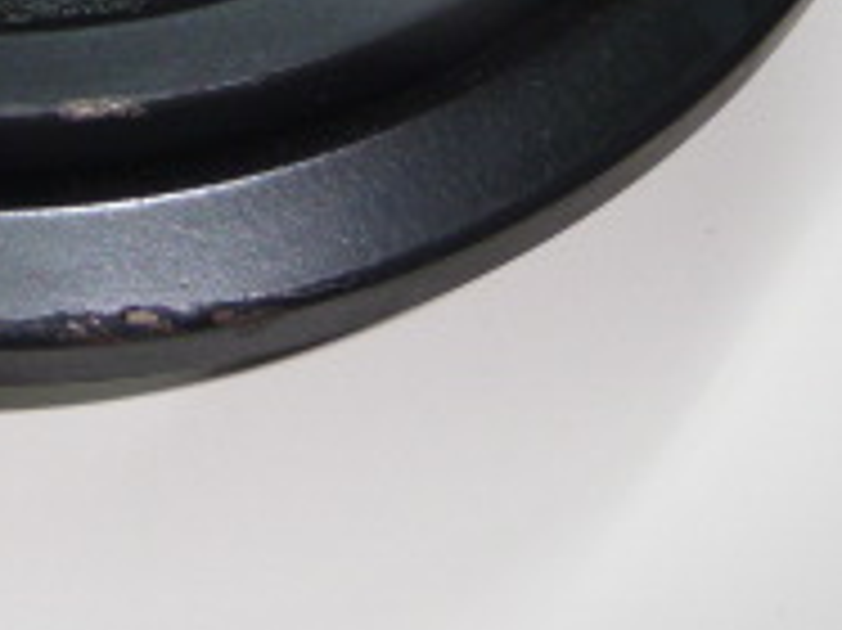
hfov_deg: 19.2
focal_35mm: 96
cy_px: -342
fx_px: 2334
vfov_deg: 14.3
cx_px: -203
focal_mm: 4.7
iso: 100
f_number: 3.3
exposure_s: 1/30
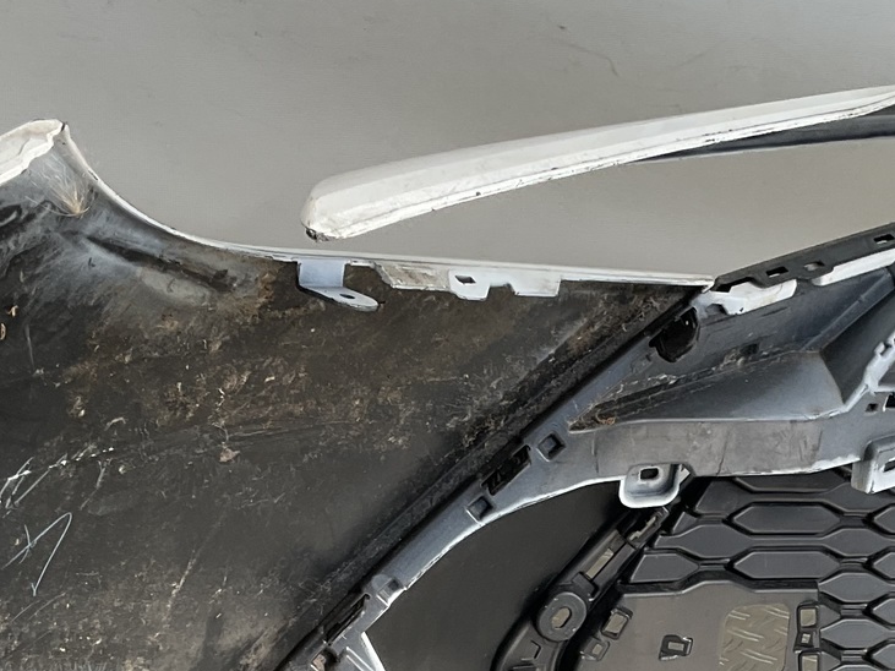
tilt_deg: -27.5
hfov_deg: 24.1
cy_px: 742
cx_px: 705
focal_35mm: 80
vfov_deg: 17.8
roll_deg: -11.4
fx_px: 2068
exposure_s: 1/300
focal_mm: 3
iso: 16
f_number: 1.8
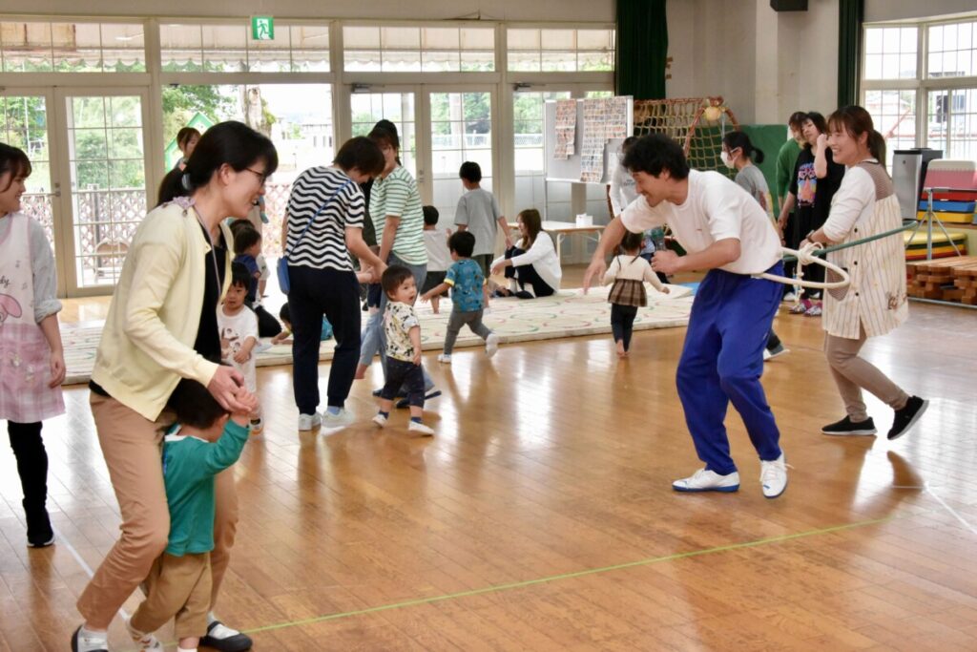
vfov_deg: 26.0
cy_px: 326
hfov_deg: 38.2
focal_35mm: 52
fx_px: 1411
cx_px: 488
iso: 6400
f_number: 13
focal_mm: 52
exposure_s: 1/320
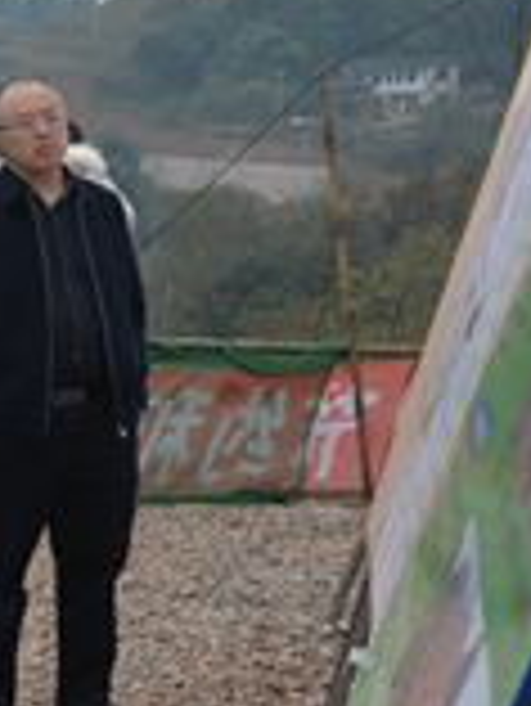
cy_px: 533
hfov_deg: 11.3
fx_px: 2431
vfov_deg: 16.5
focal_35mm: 119
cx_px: -536
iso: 200
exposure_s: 1/160
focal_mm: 26
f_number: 6.3
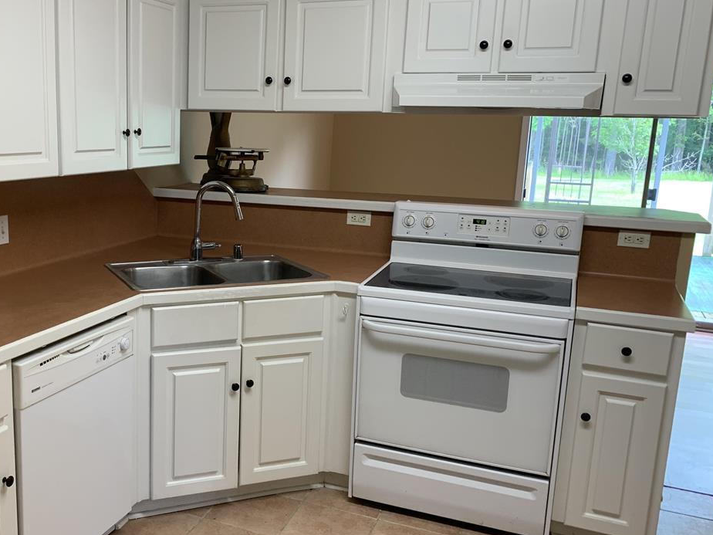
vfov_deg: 39.6
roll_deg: -1.1
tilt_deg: -13.3
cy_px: 283
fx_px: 742
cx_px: 228
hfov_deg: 50.3
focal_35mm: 36
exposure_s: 1/60
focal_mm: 4.25
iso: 80
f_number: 1.8
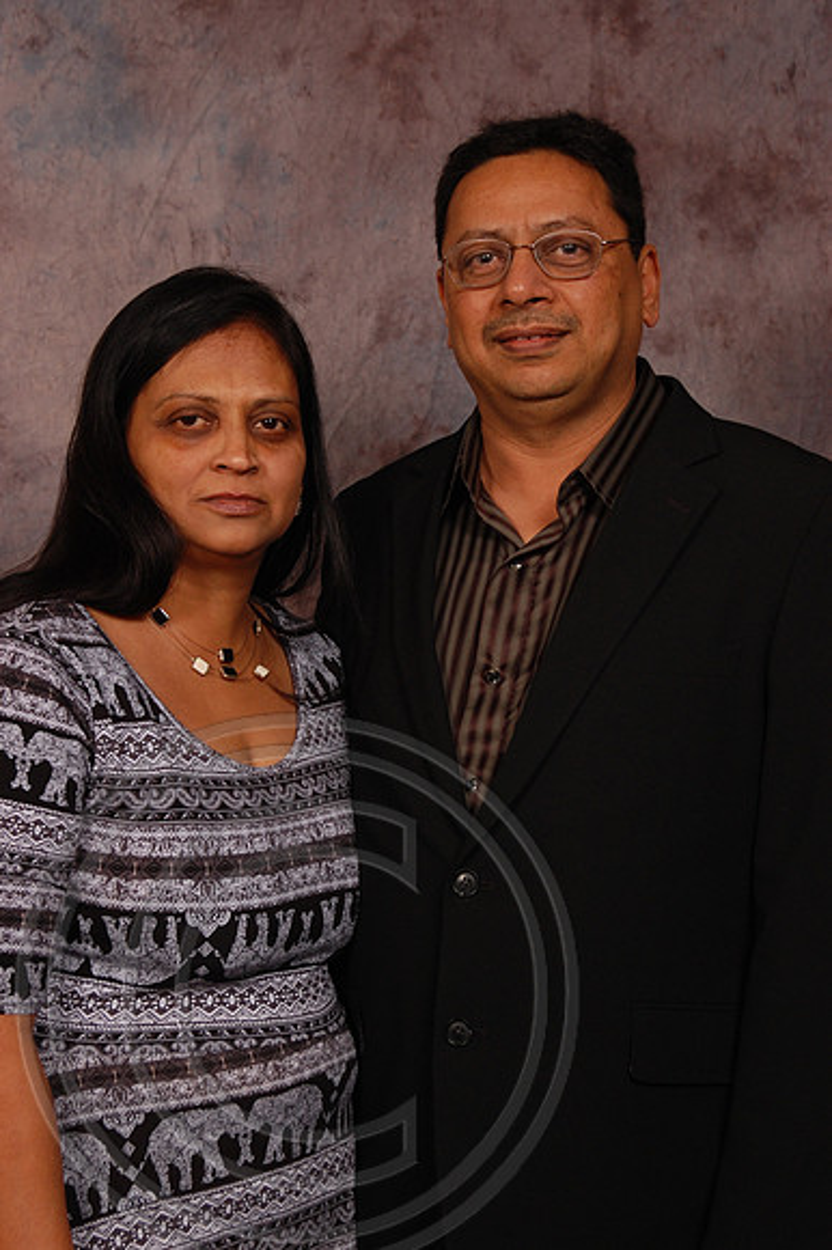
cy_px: 625
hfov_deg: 18.9
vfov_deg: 28.1
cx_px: 416
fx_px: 2499
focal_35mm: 72
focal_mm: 48
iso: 400
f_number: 5.6
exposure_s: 1/200
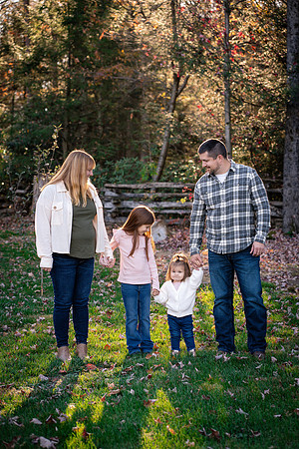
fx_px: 1059
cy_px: 224
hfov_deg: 16.1
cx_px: 150
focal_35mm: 85
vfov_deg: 23.9
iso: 320
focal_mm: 85
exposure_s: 1/320
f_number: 4
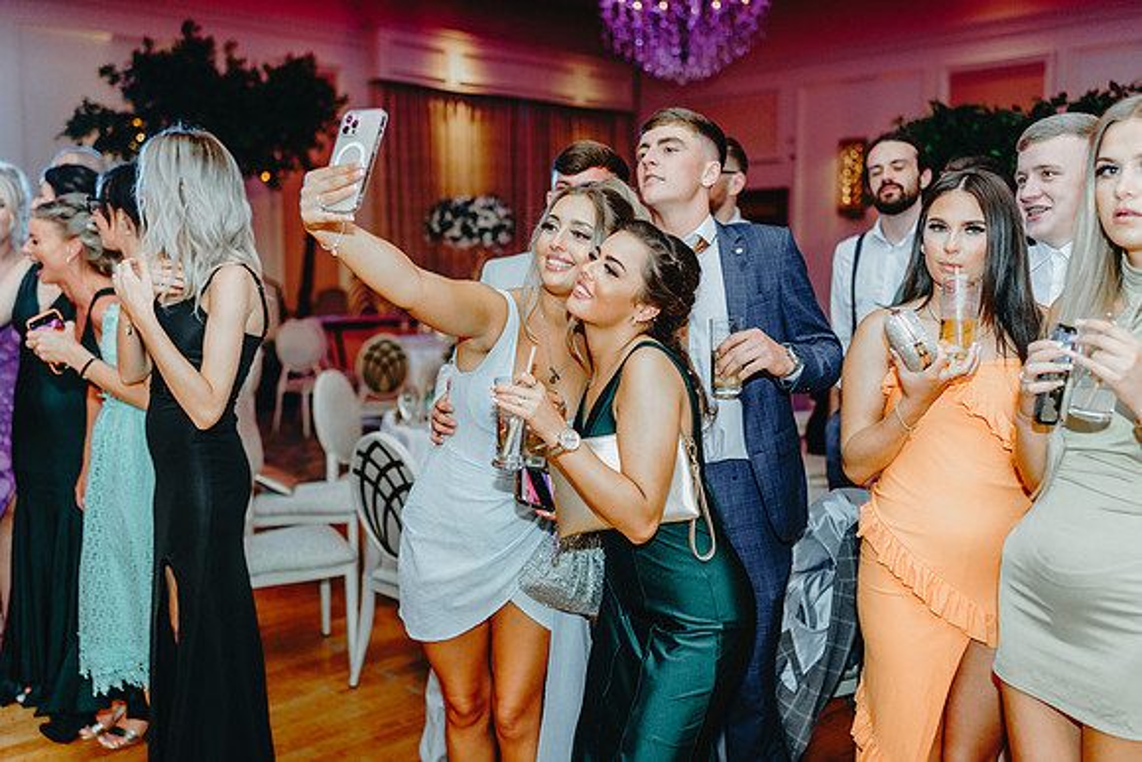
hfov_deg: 54.4
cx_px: 571
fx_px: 1110
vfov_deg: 37.9
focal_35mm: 35
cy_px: 381
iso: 1600
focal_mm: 35
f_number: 1.8
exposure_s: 1/250
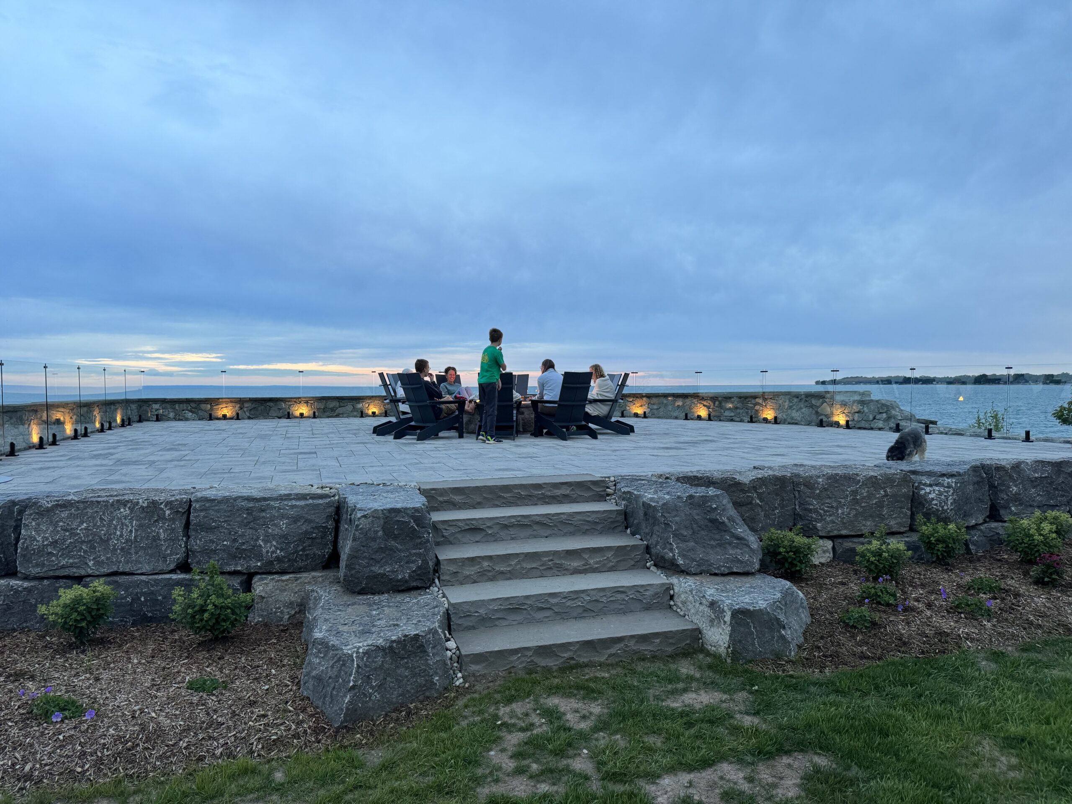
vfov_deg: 56.8
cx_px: 536
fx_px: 743
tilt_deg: -0.1
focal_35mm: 24
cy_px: 402
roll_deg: +0.9
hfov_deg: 71.6
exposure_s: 1/121
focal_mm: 6.76
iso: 200
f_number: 1.78
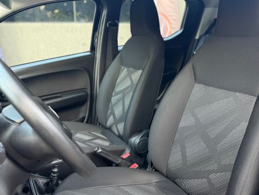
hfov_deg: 71.5
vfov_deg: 56.9
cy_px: 98
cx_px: 130
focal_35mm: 24
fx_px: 180
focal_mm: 6.76
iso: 320
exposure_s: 1/60
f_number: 1.78
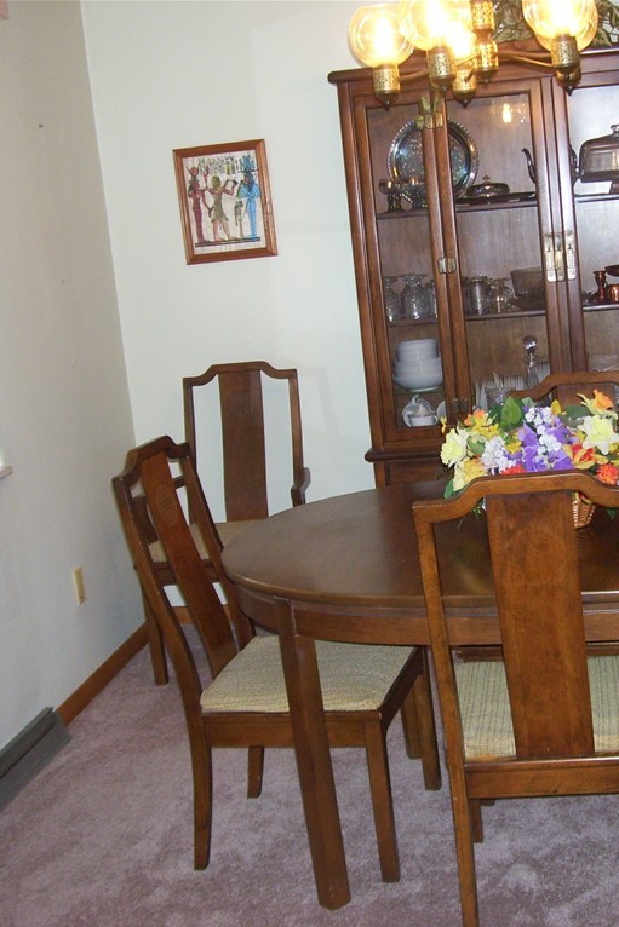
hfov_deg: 26.8
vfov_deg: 39.6
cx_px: 422
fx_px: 1289
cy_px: 464
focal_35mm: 50
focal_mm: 6
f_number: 2.7
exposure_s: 1/60
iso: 160
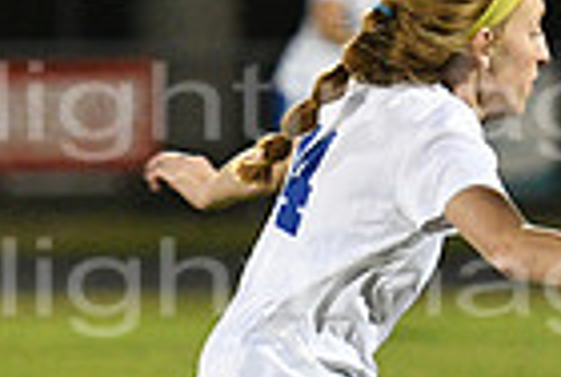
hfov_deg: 2.5
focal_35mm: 838
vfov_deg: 1.6
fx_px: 13088
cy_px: 375
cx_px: 228
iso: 5000
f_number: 2.8
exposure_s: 1/800
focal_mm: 135
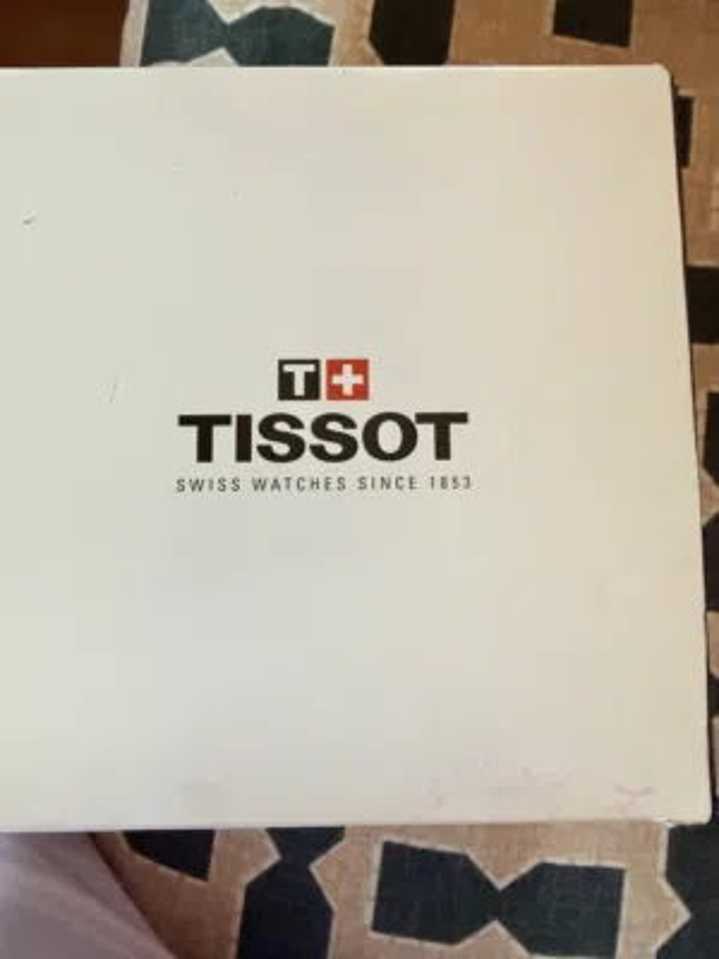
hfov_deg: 56.8
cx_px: 360
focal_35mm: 24
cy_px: 480
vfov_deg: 71.6
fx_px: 665
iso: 400
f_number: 2.2
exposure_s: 1/60
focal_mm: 2.22
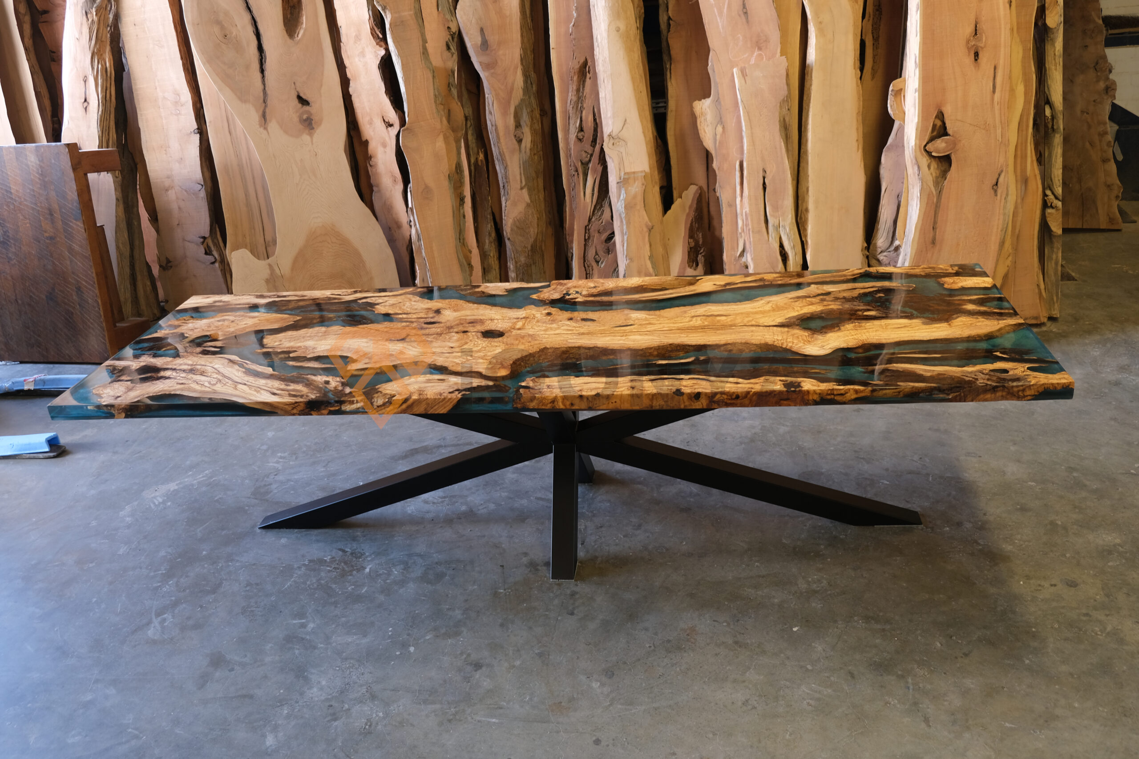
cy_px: 380
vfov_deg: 46.4
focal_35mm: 28
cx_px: 570
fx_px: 886
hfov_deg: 65.5
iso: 320
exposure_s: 1/50
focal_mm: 18.8
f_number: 2.8
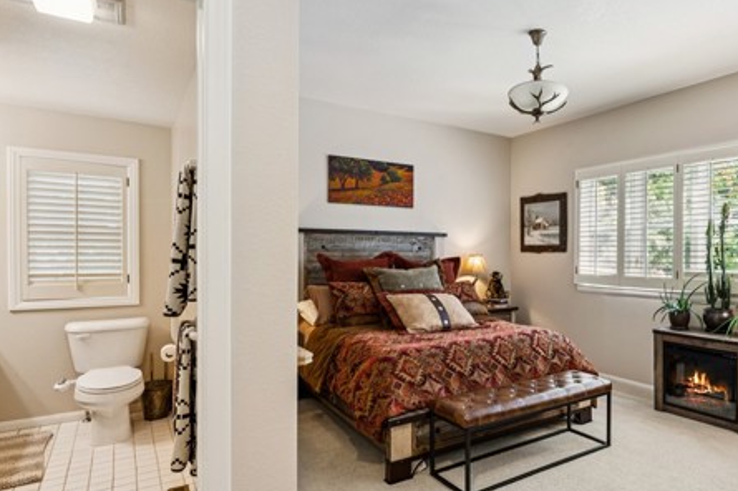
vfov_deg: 53.9
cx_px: 488
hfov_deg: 72.7
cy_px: 259
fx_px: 483
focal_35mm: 24
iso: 100
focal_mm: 16.4
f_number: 13
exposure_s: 1.3
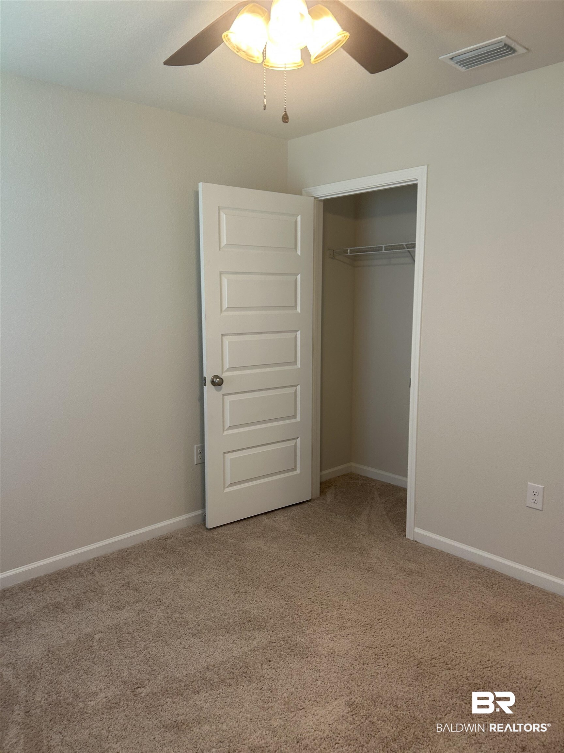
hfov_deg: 53.1
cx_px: 282
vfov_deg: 67.3
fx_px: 565
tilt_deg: -6.4
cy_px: 376
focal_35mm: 26
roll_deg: -0.7
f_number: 1.5
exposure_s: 1/60
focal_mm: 5.7
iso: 80
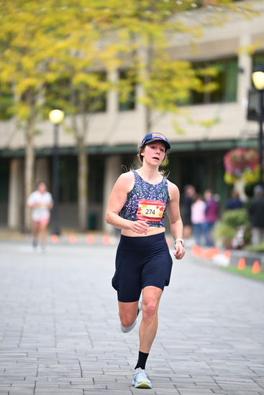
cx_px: 132
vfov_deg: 10.3
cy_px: 198
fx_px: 2198
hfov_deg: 6.9
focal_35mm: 200
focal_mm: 200
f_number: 2.8
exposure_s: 1/1600
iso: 1000
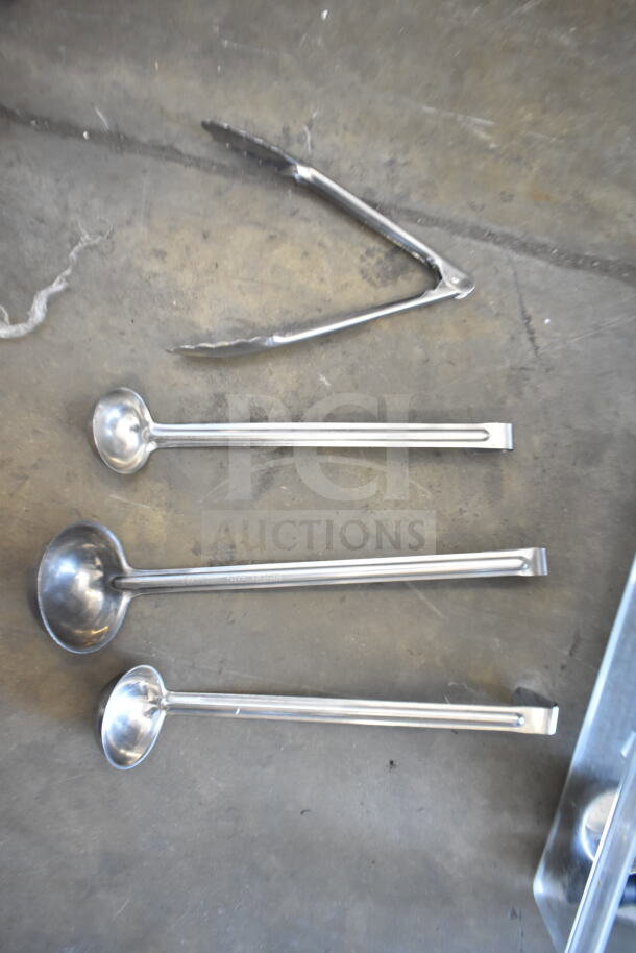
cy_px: 476
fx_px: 794
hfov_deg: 43.6
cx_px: 318
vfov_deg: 61.9
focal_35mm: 30
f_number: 3.8
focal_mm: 20
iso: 1600
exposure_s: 1/40
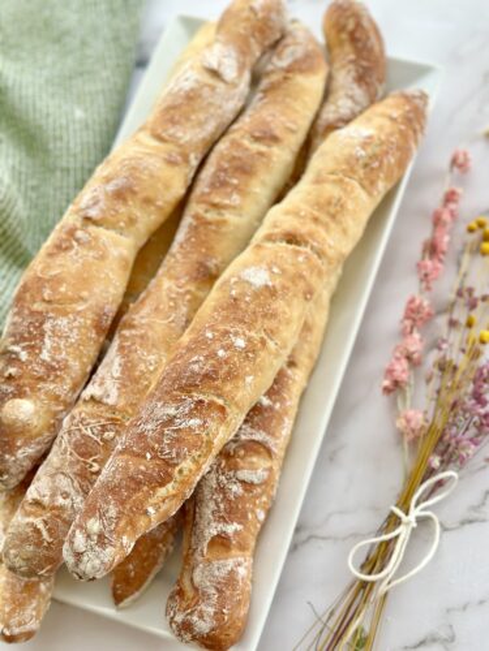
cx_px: 244
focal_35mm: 48
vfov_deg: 39.7
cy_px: 326
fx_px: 904
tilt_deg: -69.1
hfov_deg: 30.3
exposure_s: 1/121
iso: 80
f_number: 1.78
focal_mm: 6.86
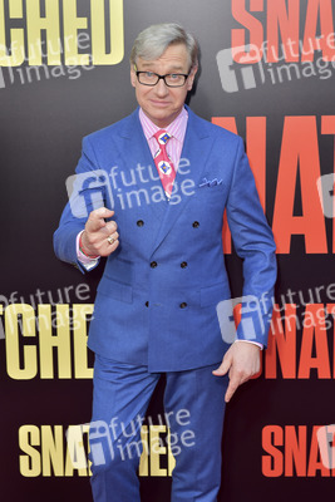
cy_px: 251
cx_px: 168
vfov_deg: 28.8
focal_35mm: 70
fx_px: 976
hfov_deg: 19.5
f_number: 6.3
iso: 500
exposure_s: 1/320
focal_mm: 70
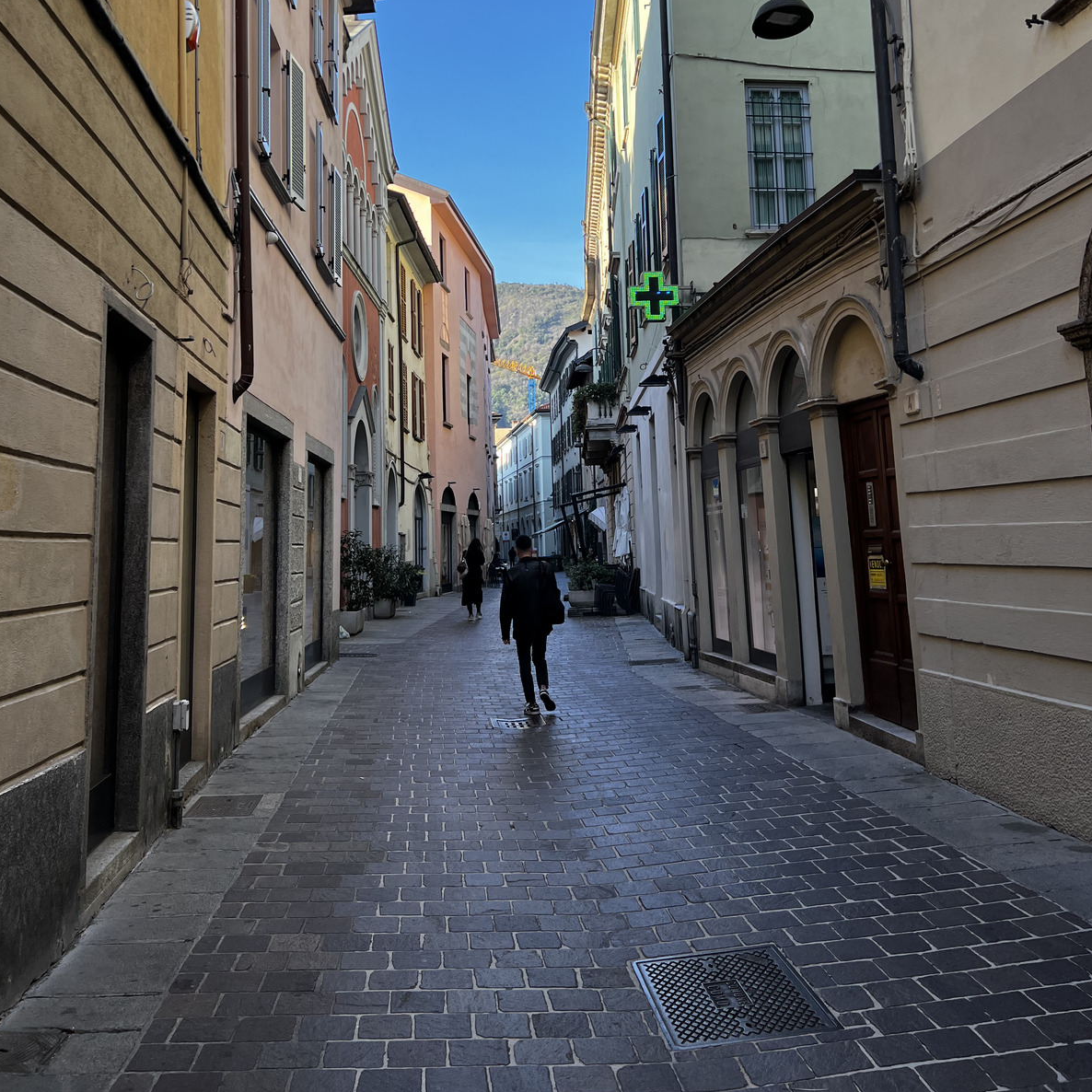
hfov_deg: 52.5
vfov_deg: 51.6
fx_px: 1106
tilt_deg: +8.9
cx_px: 549
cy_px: 373
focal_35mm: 31
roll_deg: +1.4
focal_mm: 5.7
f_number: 1.5
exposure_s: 1/450
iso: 50
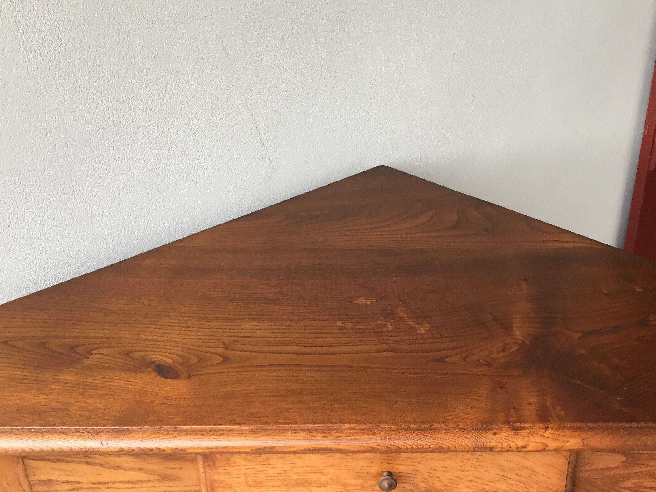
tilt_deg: -31.5
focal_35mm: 45
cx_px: 397
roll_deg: -0.6
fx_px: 853
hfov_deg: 41.9
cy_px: 361
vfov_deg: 31.7
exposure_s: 1/33
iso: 50
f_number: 2.2
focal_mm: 4.15
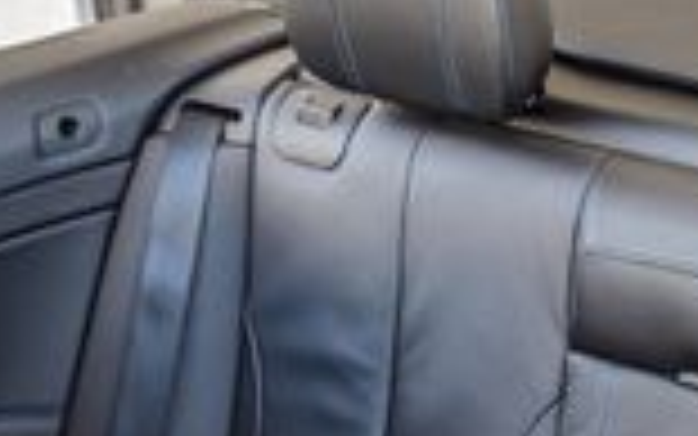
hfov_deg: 20.2
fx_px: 1922
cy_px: 764
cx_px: 621
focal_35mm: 101
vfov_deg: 12.0
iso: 400
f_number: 4
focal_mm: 24
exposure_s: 1/200
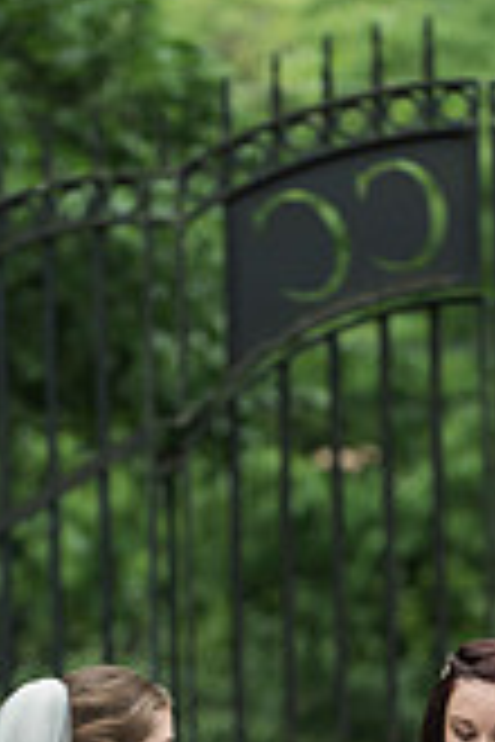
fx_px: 9590
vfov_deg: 4.4
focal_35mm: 465
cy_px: 836
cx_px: 306
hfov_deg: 3.0
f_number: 4
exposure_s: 1/800
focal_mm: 170
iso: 800
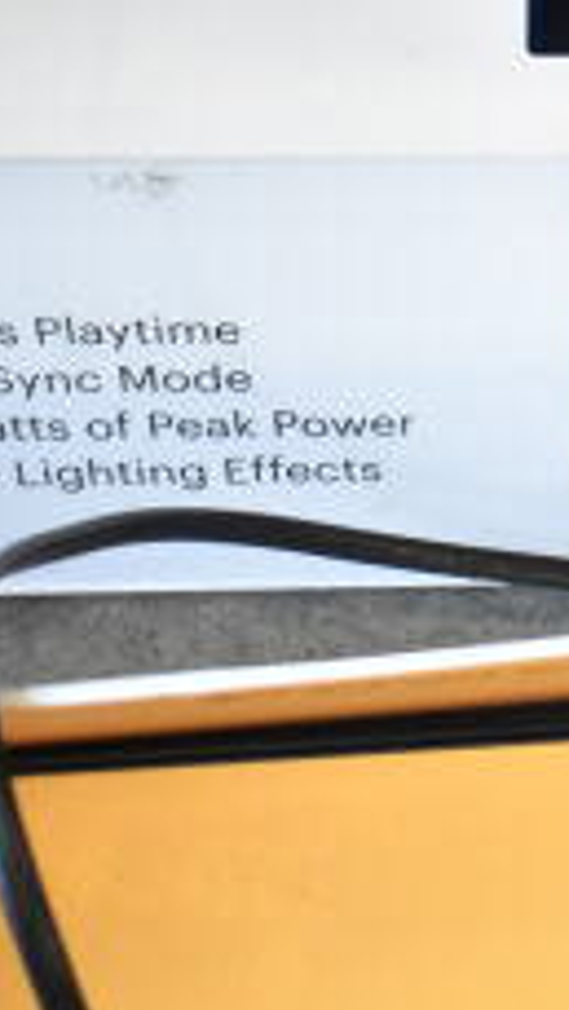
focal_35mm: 121
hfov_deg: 9.3
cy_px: 121
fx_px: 3253
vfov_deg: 17.4
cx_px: 1187
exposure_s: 1/100
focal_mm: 29
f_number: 5
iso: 1600
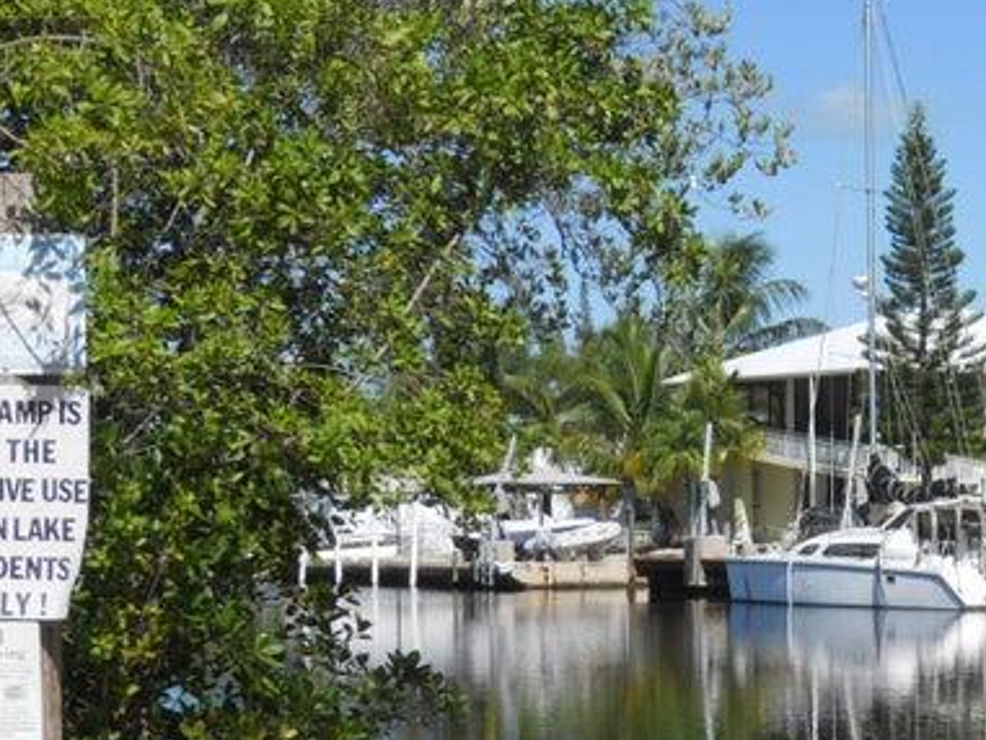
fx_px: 2935
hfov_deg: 18.7
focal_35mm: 103
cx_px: 917
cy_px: 523
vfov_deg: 14.3
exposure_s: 1/320
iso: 80
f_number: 6.8
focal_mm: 8.3
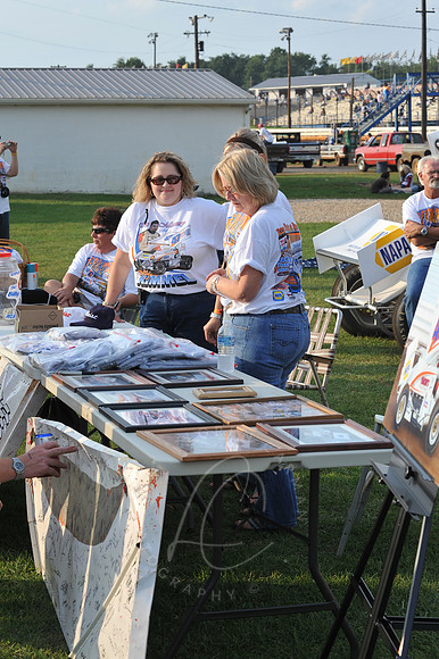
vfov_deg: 25.4
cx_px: 220
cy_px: 330
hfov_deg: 17.0
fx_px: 1465
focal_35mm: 80
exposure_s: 1/500
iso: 500
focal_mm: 80
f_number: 11
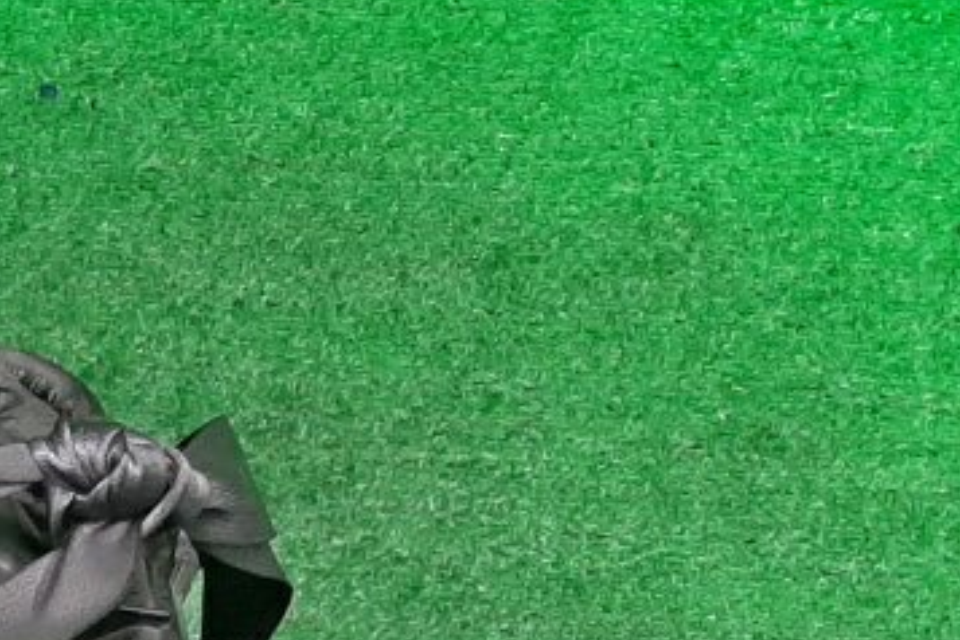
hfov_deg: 16.9
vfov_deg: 11.5
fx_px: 2906
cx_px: -497
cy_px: 1202
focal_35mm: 109
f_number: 1.7
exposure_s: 1/50
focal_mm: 3.93
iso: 166
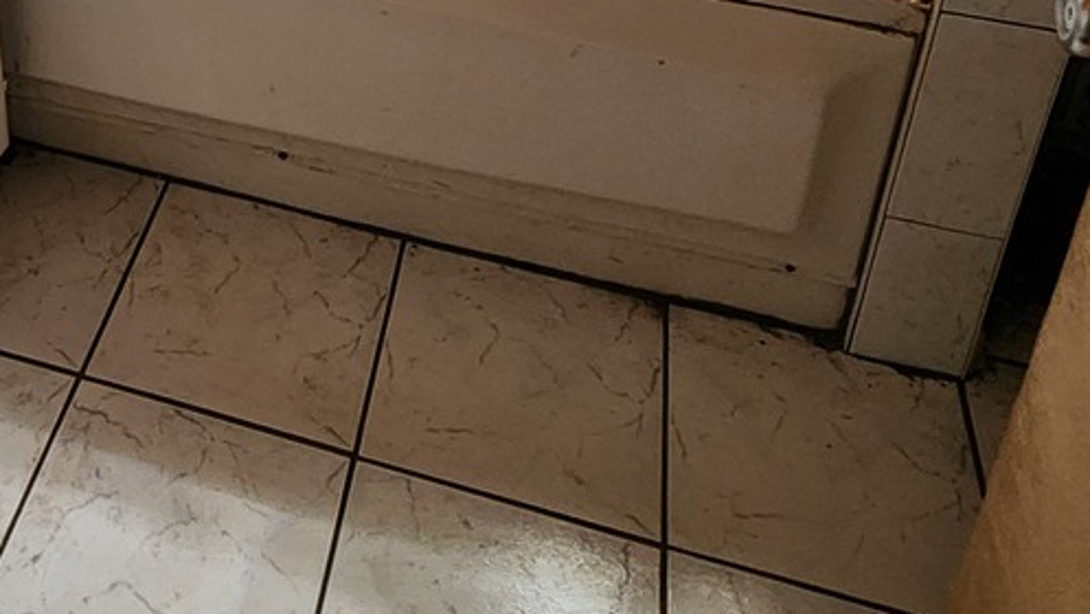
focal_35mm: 41
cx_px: 241
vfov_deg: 22.0
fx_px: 1185
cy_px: -390
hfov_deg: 47.1
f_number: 2.2
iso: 250
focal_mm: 2.2
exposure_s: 1/60
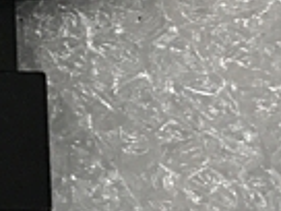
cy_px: 66
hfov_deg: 13.4
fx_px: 1072
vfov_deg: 11.2
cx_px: -225
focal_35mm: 132
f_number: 1.8
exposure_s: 1/40
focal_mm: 3.99
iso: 25
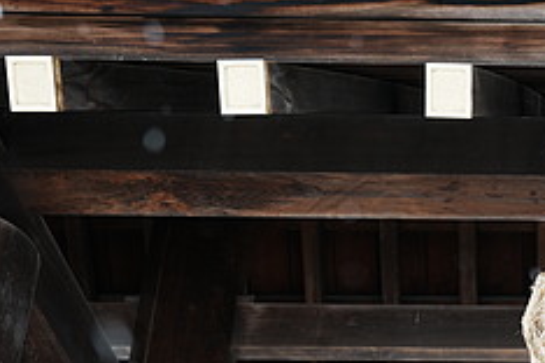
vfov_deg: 13.0
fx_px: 1514
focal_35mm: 100
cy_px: 524
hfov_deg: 19.4
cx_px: 629
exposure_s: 1/100
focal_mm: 30
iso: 125
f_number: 2.8
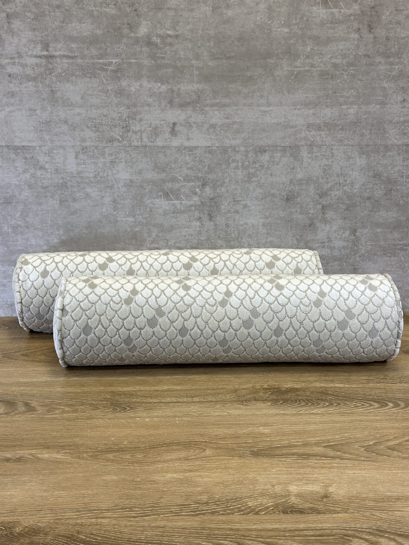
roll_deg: +0.0
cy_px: 272
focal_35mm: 48
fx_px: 756
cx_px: 204
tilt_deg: -16.4
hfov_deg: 30.3
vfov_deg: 39.7
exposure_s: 1/195
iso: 80
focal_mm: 6.86
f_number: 1.78
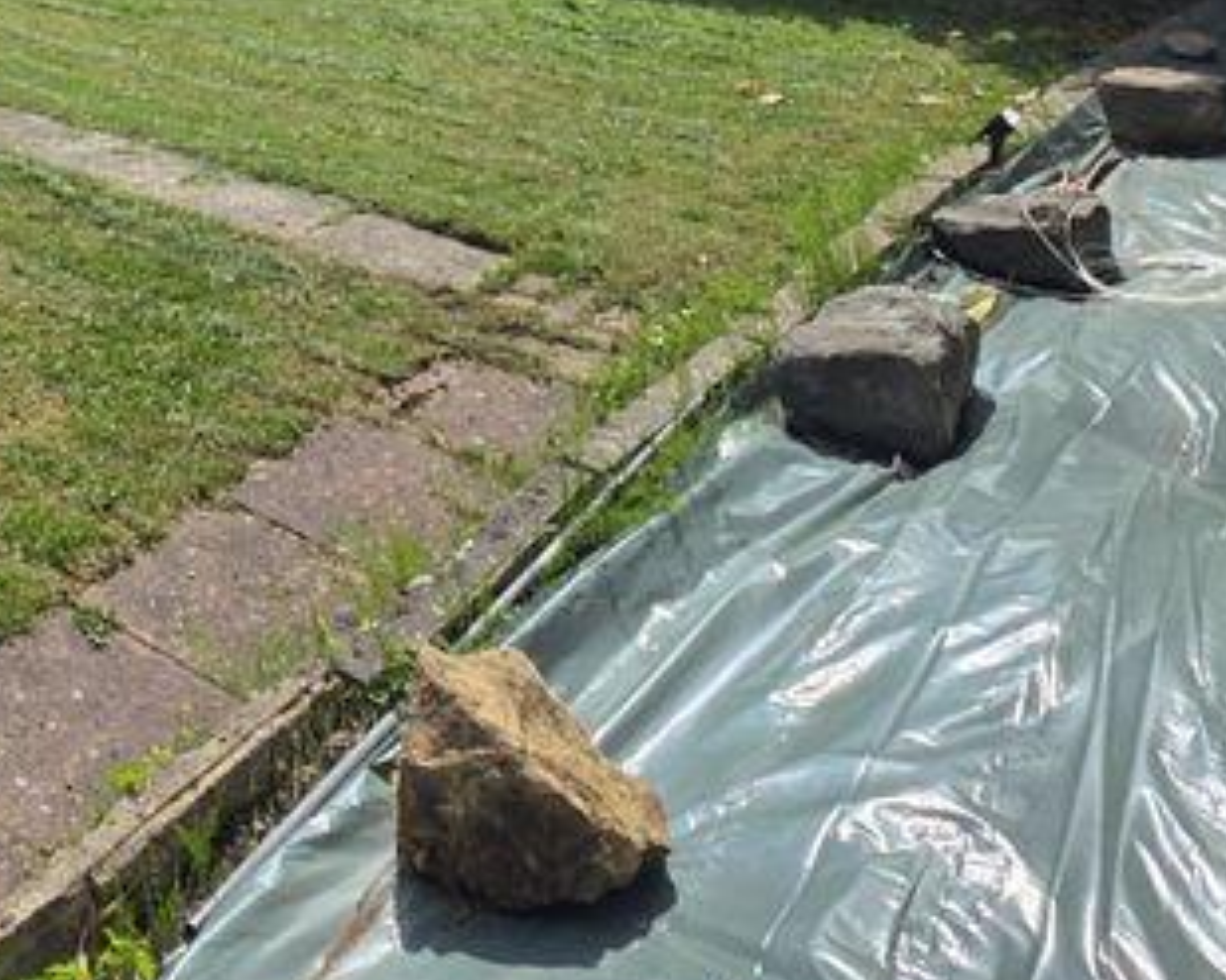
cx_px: -250
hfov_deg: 34.8
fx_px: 1523
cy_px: -365
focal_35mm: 42
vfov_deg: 28.0
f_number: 1.9
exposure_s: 1/3687
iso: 40
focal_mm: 2.2
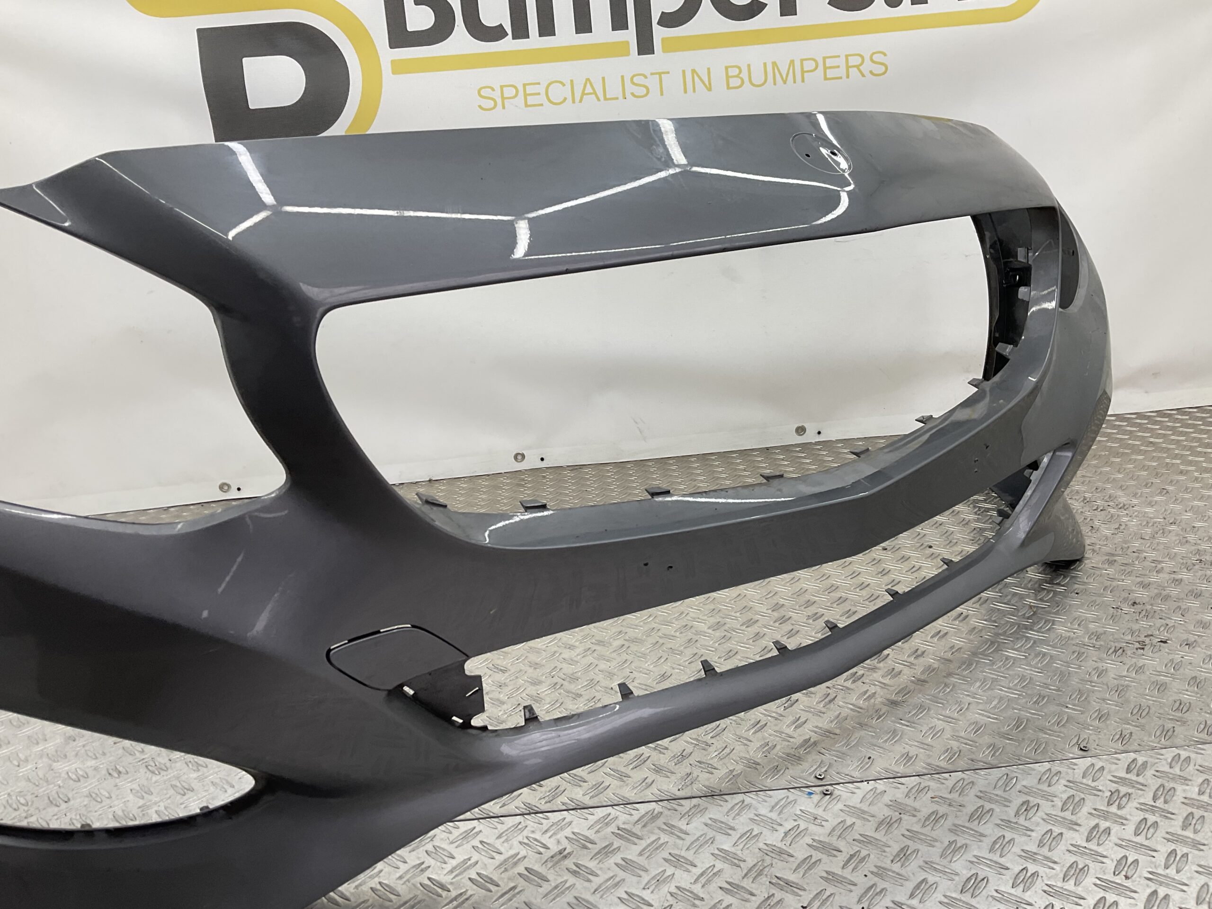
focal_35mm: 29
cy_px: 454
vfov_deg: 48.2
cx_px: 606
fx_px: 1015
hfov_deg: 61.7
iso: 32
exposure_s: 1/120
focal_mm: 3
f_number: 1.8
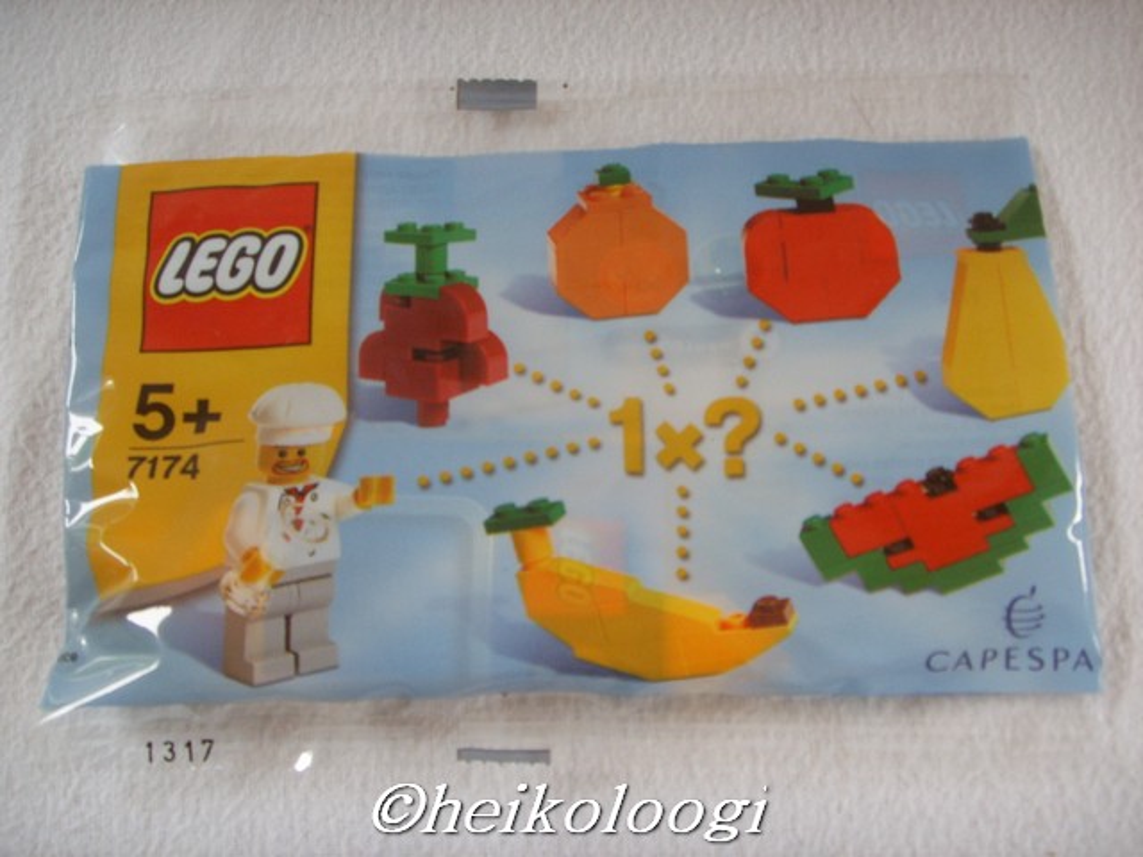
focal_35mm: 39
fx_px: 1288
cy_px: 428
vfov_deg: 36.8
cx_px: 572
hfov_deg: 47.9
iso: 100
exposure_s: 1/45
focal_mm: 6.6
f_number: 3.5
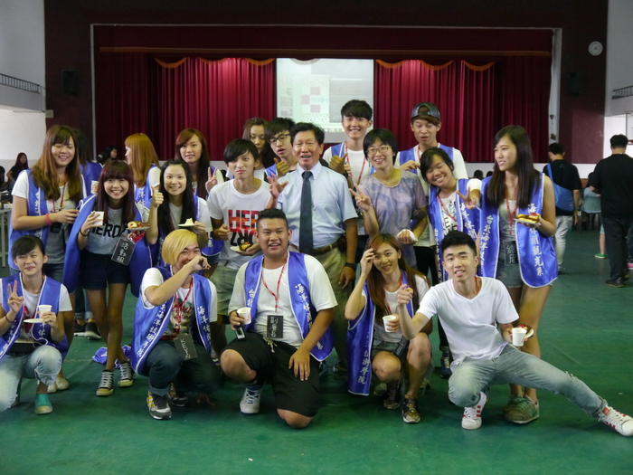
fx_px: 841
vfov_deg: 31.5
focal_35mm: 46
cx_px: 316
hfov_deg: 41.2
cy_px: 238
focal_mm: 23
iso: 1600
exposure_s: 1/50
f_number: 4.4
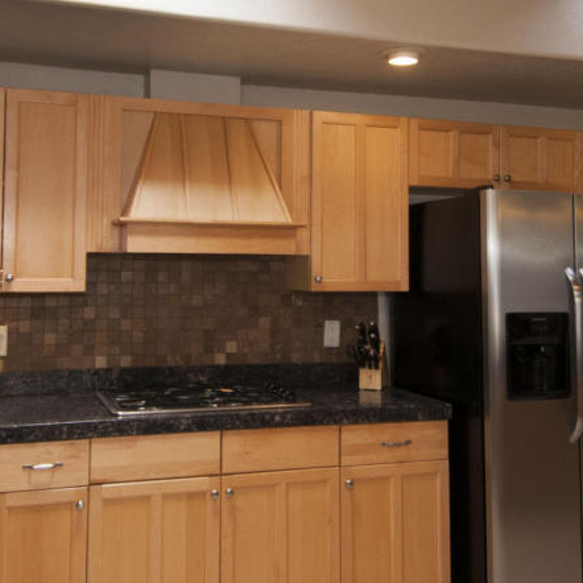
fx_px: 762
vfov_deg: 41.6
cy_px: 219
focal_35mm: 40
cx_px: 232
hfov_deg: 41.7
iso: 400
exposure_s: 1/60
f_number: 5.6
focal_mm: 12
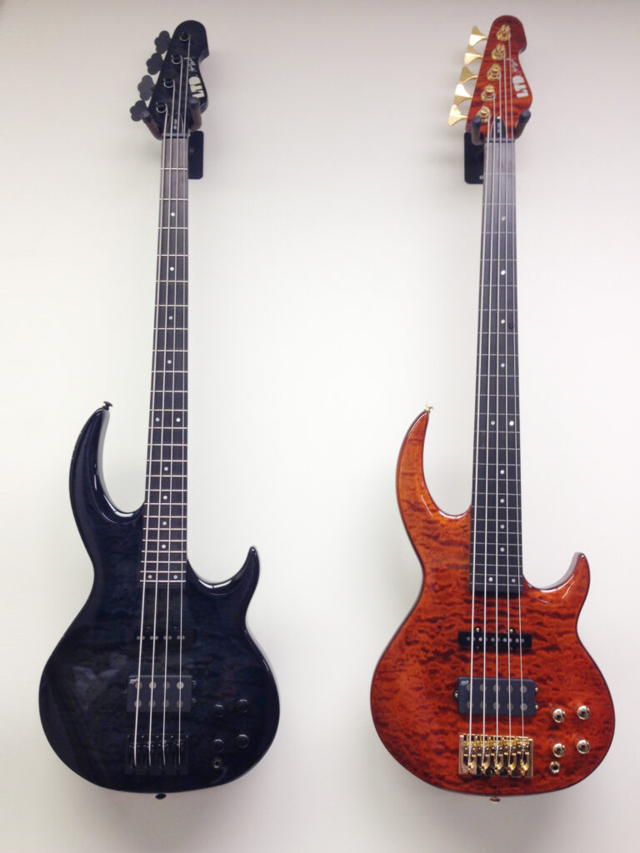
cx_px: 320
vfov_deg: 55.4
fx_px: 813
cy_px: 426
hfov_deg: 42.9
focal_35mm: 33
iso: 50
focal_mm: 4.12
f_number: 2.4
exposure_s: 1/30
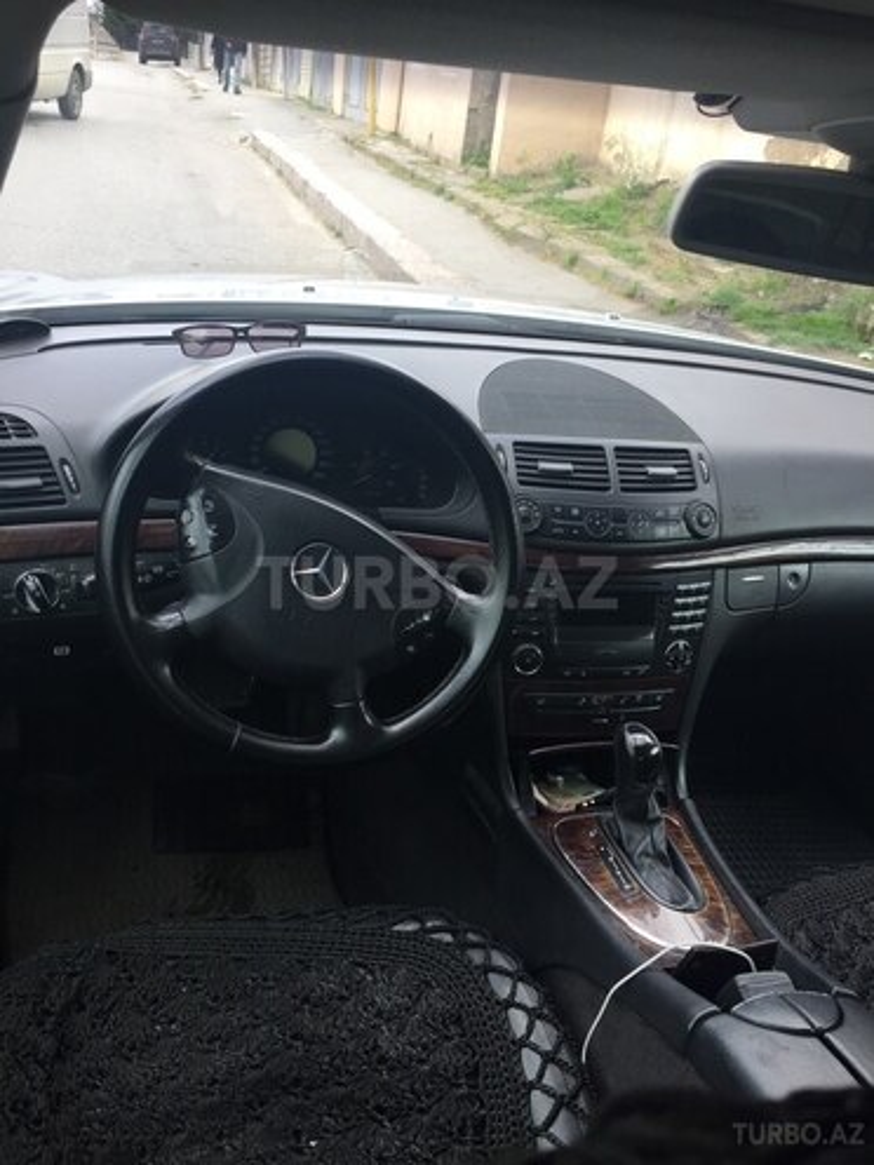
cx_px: 437
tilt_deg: -24.1
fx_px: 976
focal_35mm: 29
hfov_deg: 48.2
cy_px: 582
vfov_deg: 61.7
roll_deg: -8.4
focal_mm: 4.15
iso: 32
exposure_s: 1/111
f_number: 2.2
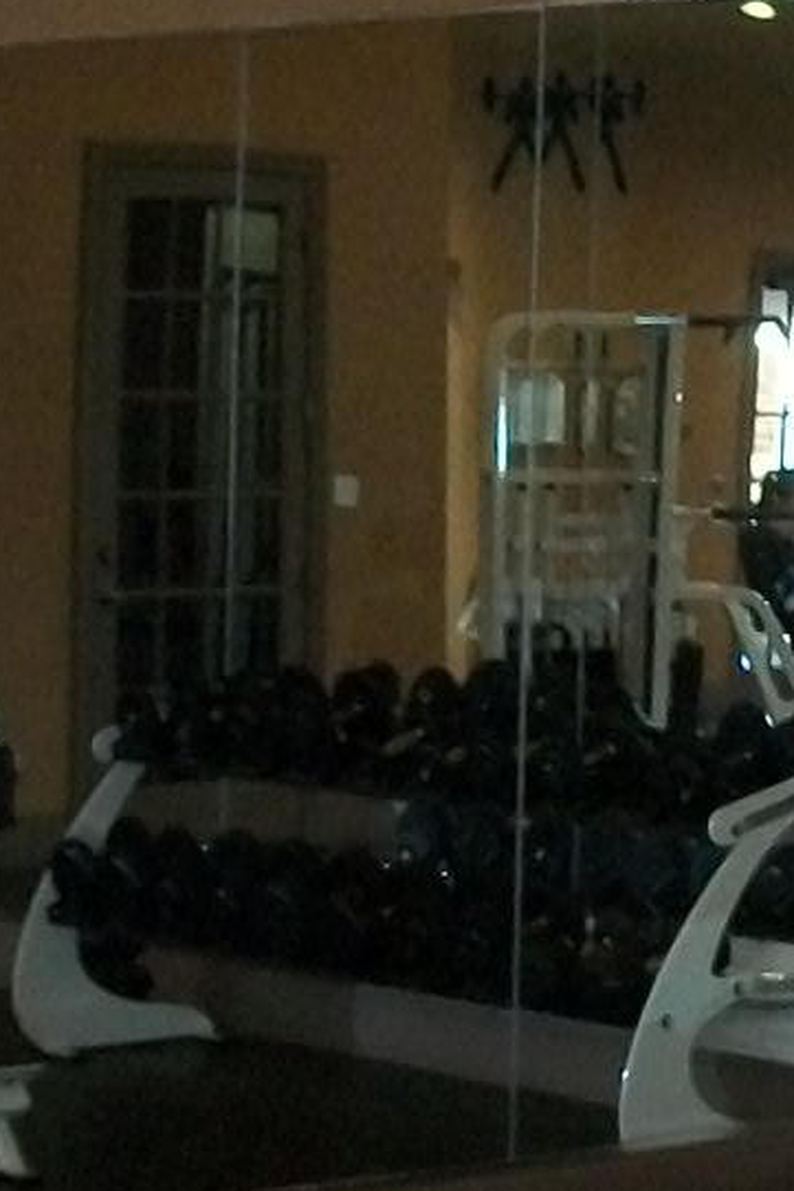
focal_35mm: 126
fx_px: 4166
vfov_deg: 16.3
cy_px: 641
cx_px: 937
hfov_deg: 10.7
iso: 240
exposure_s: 1/30
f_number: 2.9
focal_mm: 5.7
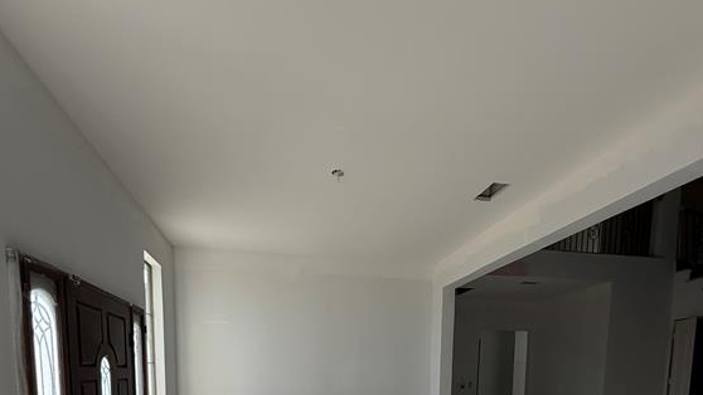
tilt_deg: -3.4
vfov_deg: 43.9
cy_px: 414
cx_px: 344
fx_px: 391
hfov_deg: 83.8
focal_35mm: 21
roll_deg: -1.3
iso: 50
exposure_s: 1/251
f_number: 2.2
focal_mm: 2.22
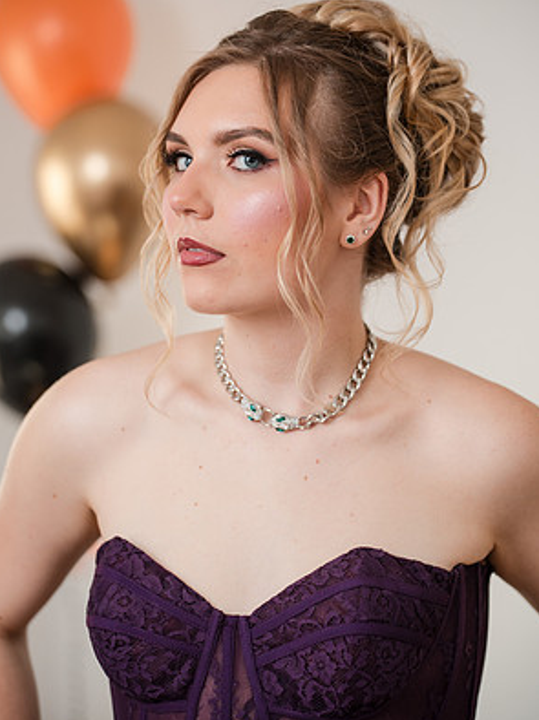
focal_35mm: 100
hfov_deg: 14.8
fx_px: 2078
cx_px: 269
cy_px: 336
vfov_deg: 19.6
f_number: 3.2
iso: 640
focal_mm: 91
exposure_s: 1/250
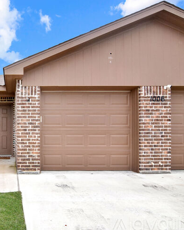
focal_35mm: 26
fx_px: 177
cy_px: 116
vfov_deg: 66.0
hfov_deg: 47.7
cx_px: 9
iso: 1250
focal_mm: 12
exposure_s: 1/1600
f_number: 22
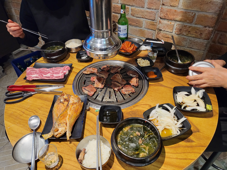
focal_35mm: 26
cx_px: 114
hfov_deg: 67.3
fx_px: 170
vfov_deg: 53.1
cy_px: 85
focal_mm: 4.25
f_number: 1.8
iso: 200
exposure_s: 1/59
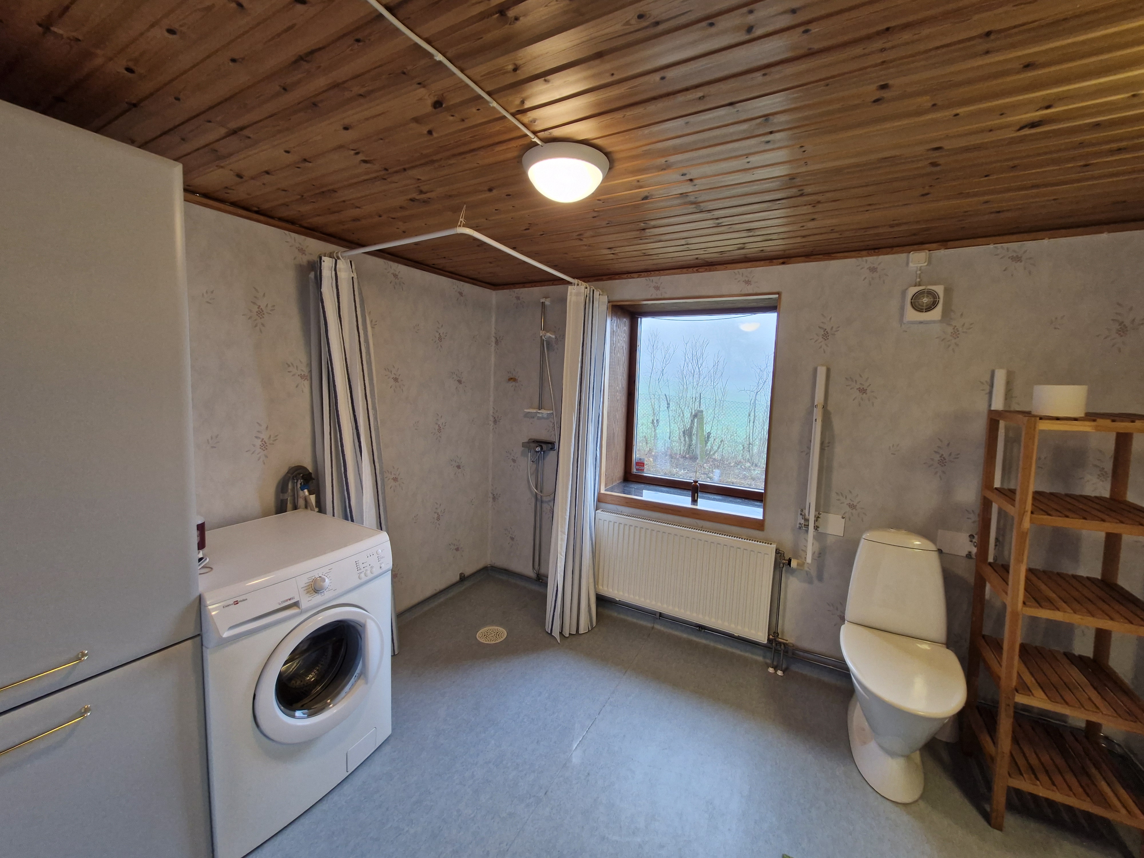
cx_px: 572
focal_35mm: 13
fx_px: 430
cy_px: 429
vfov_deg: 89.9
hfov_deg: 106.2
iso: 160
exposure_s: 1/50
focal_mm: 1.74
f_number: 2.2
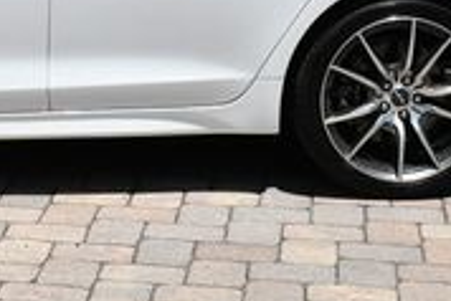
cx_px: -51
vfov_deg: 8.4
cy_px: -223
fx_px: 1981
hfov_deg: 12.7
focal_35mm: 158
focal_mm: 22
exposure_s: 1/320
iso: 100
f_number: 9
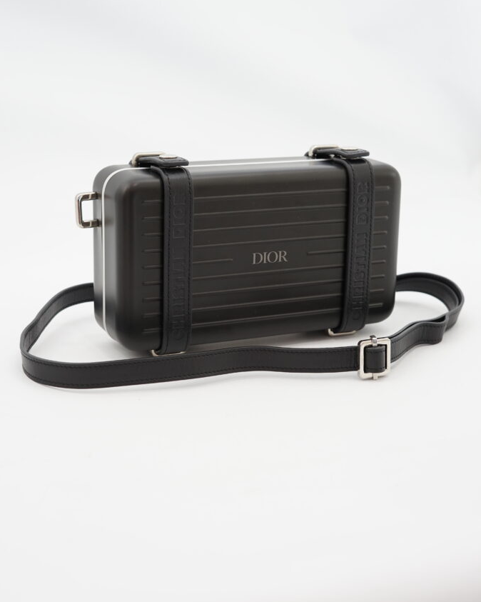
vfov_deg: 33.0
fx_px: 1015
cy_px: 275
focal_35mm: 57
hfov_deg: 26.7
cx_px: 242
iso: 640
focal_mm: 50
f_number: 6.3
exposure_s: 1/10
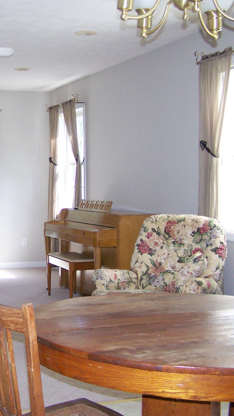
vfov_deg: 37.2
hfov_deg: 20.8
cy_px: 210
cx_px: 1
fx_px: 618
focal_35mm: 56
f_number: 2.8
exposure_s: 1/100
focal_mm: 6.3
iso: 160
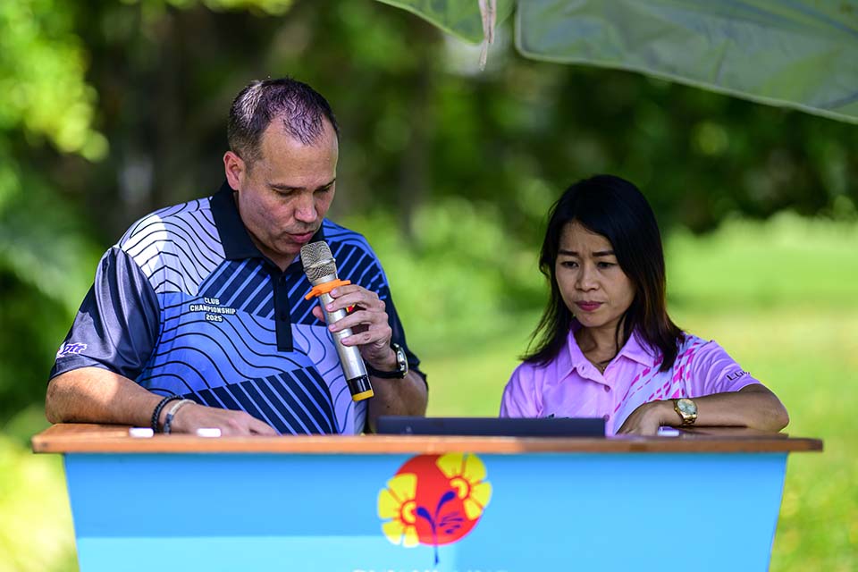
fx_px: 2026
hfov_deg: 23.9
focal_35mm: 85
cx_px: 429
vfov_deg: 16.1
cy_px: 286
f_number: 1.2
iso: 280
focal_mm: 85
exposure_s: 1/6400
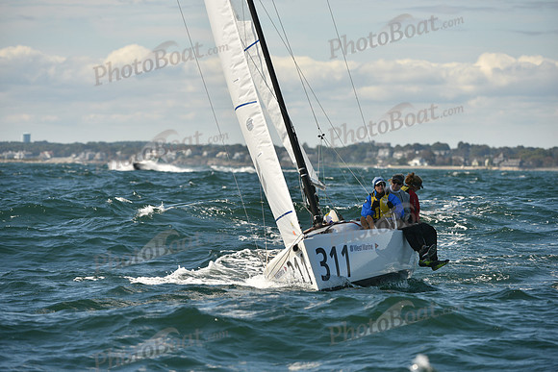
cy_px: 186
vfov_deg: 4.9
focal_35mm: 280
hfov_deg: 7.4
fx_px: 4341
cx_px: 279
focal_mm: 280
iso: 250
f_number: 6.3
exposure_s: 1/1250
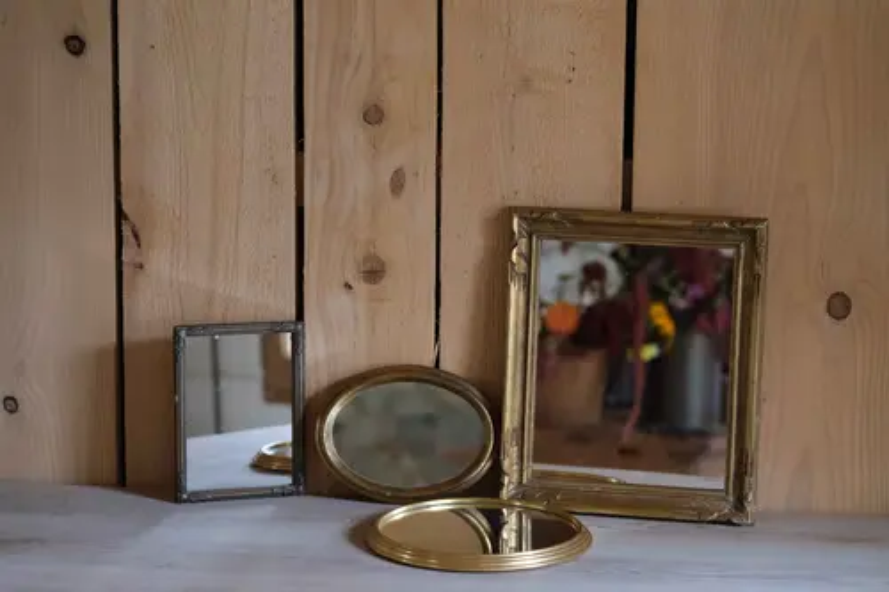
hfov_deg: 24.2
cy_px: 296
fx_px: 2074
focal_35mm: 84
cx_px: 444
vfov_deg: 16.3
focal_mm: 56
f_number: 2.8
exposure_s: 1/80
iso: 1600
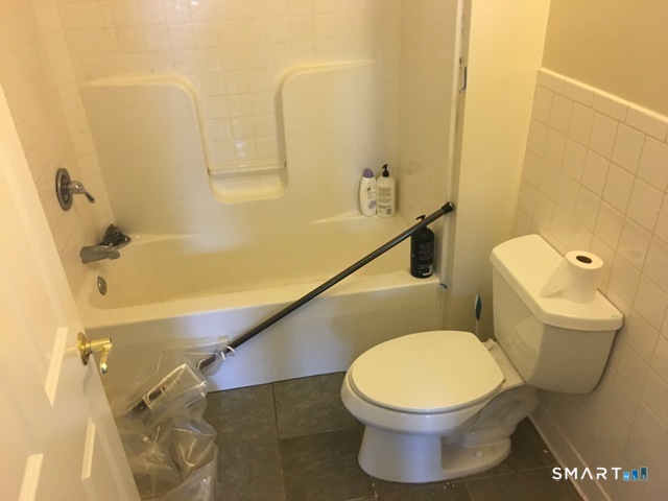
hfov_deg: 61.7
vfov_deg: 48.2
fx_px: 560
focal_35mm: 29
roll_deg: +2.4
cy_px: 250
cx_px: 334
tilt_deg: -30.5
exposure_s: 1/30
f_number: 2.2
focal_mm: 4.15
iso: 200
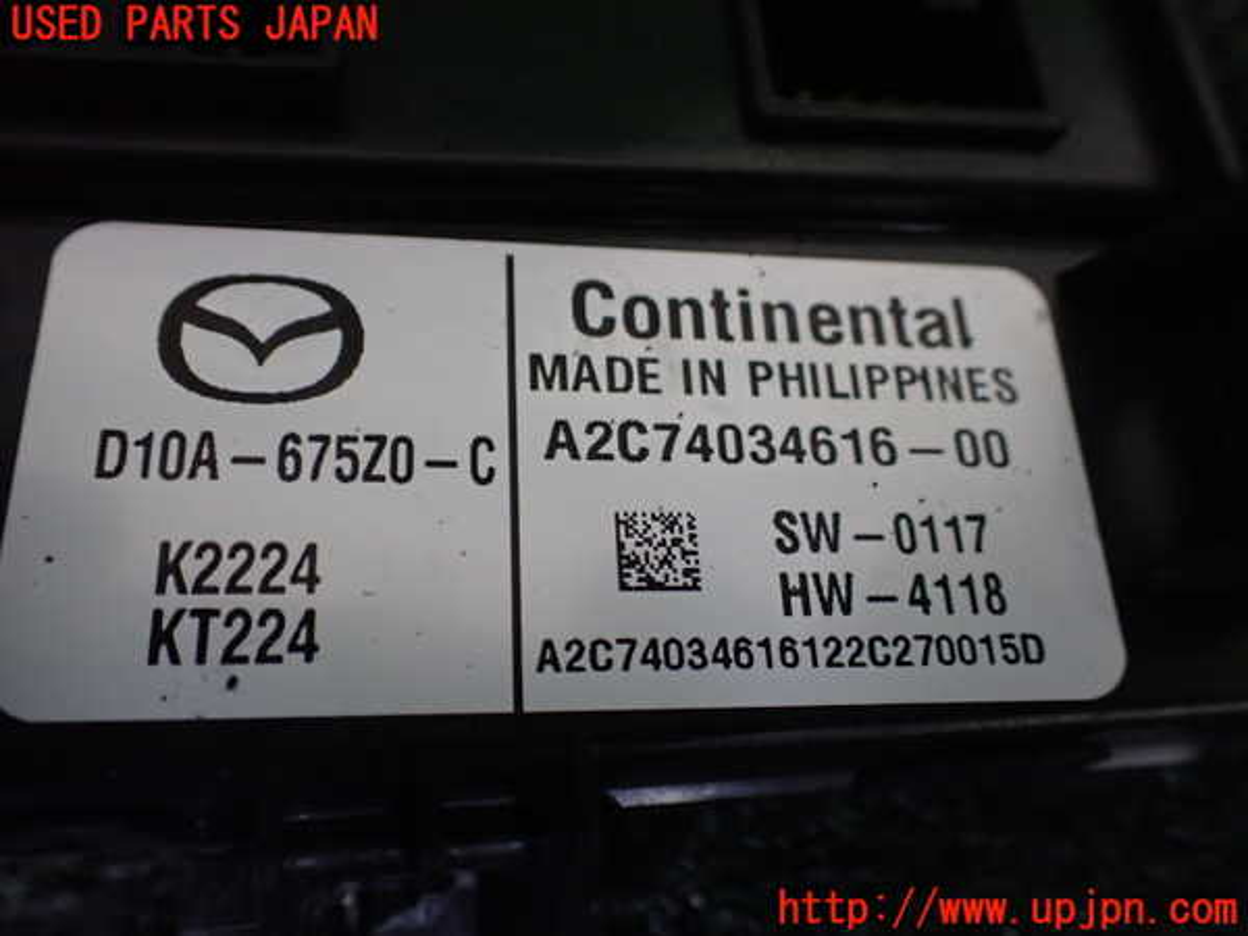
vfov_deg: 46.8
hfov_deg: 60.0
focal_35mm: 30
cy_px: 468
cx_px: 624
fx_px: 1082
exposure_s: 1/100
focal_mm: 5.4
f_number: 2.3
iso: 800
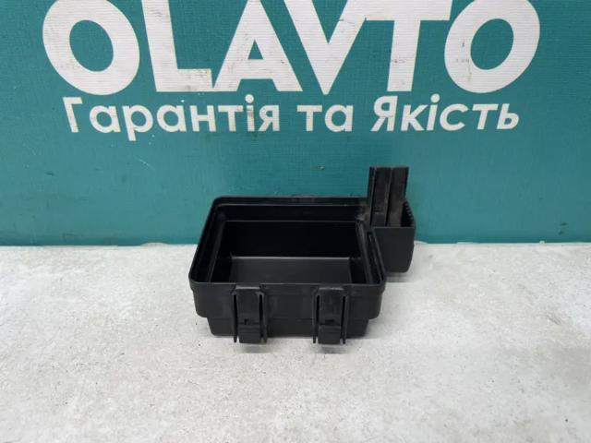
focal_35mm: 26
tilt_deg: -32.2
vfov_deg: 53.1
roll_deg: +1.4
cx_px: 296
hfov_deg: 67.3
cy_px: 222
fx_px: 444
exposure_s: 1/100
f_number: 1.6
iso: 100
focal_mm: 4.2
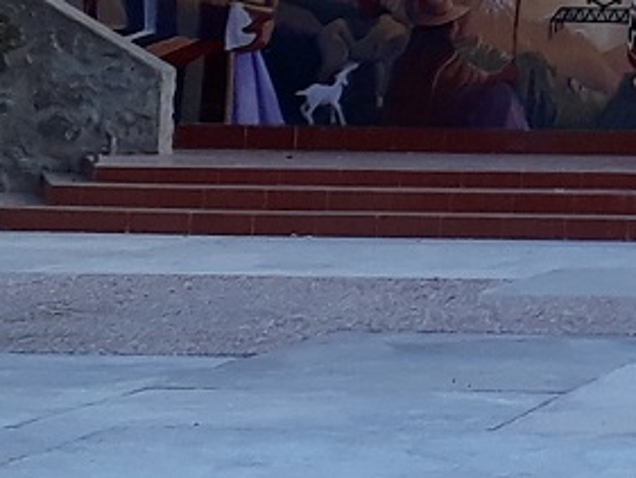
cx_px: 987
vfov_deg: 7.6
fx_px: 3529
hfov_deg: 9.9
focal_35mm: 192
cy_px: -224
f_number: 1.9
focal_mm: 3.6
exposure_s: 1/194
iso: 40
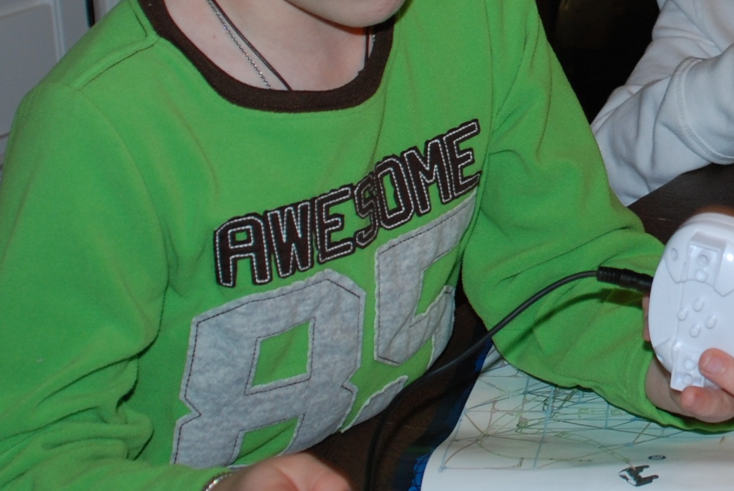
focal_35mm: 112
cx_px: 792
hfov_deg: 17.7
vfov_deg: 12.1
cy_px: -5
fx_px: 2286
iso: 200
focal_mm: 24
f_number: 4
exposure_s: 1/60
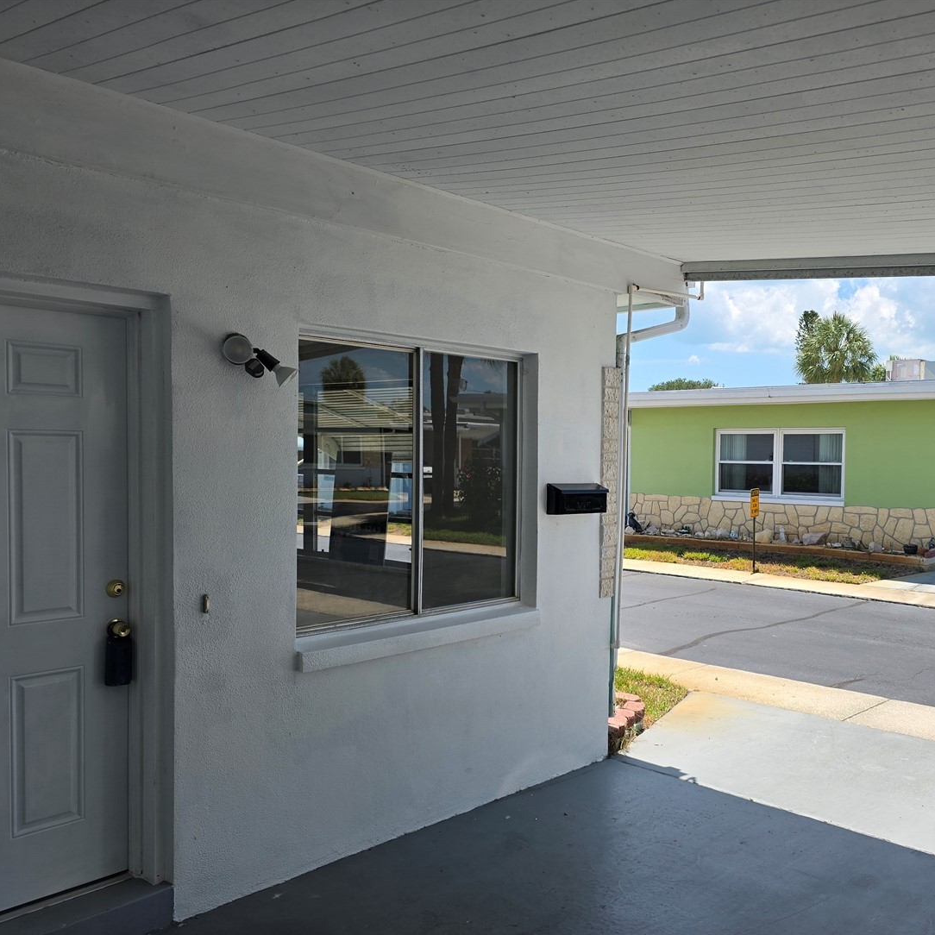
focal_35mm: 30
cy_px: 514
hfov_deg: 53.1
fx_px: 917
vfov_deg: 53.9
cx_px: 618
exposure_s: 1/583
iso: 12
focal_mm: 6.3
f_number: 1.7
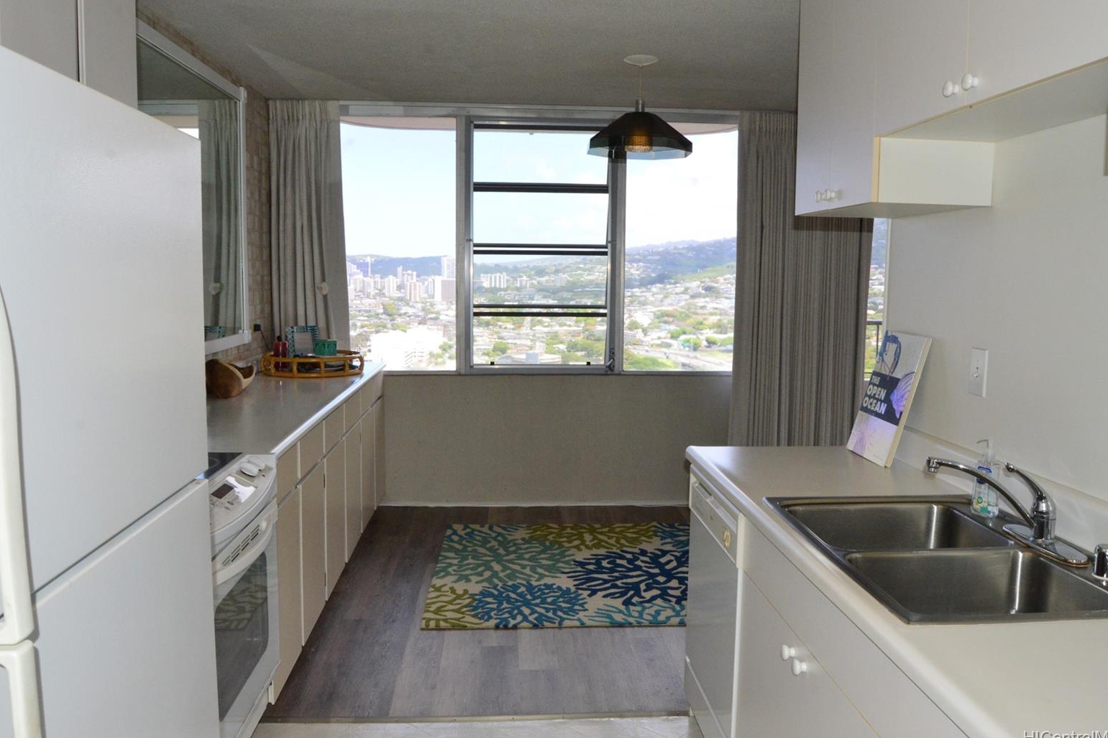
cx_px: 563
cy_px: 368
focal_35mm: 28
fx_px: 862
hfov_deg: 65.5
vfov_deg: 46.4
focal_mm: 18
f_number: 14
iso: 1600
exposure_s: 1/200
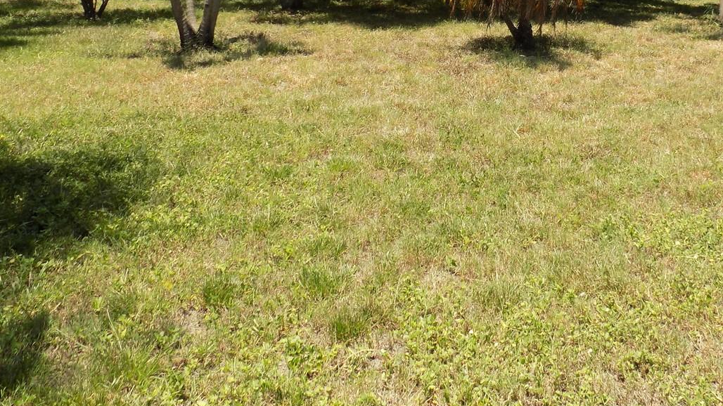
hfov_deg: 51.1
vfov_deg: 28.3
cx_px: 450
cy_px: -12
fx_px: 748
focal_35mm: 39
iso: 80
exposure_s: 1/500
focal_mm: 4
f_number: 3.1
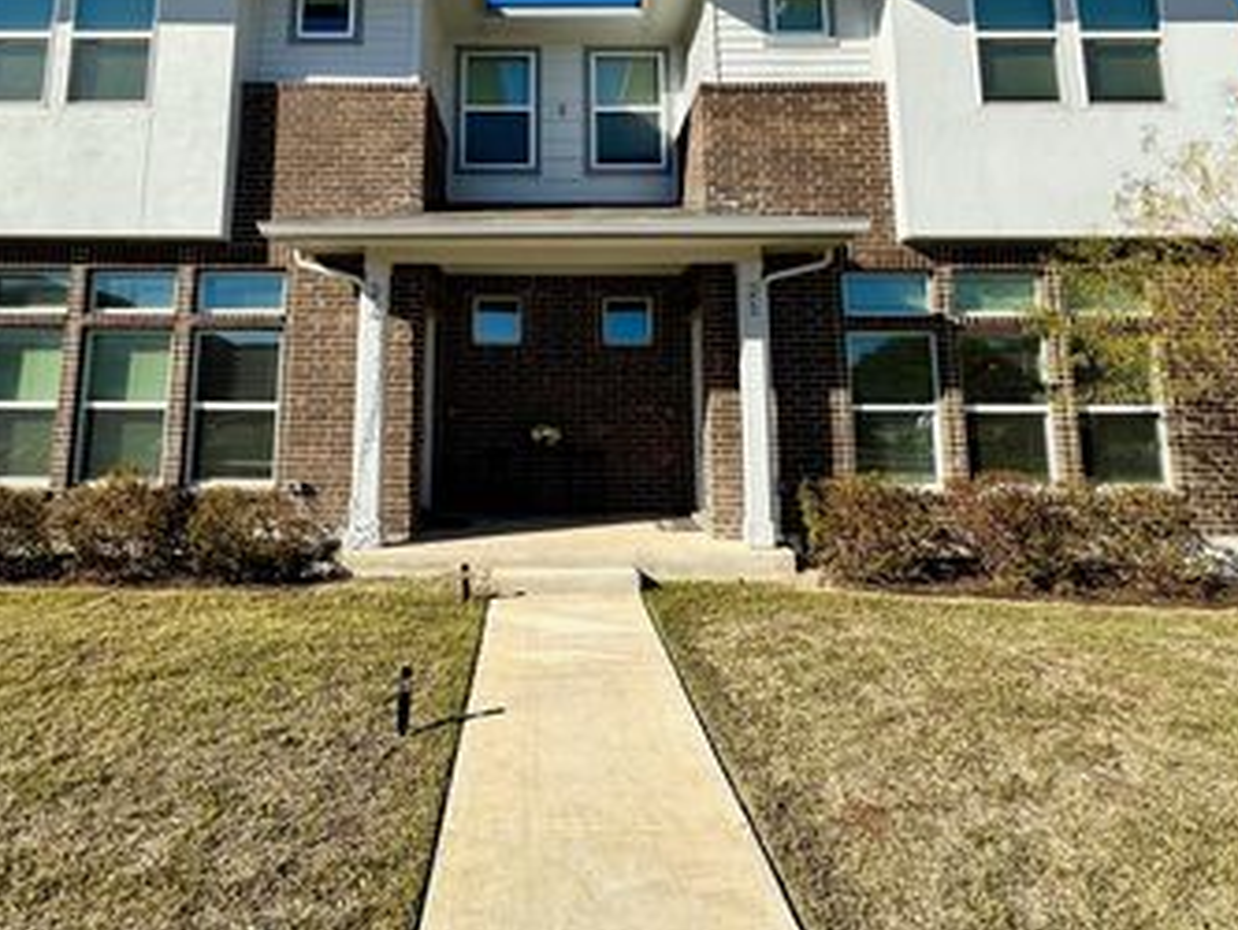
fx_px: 751
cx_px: 550
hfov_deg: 78.7
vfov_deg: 61.5
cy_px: 288
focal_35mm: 21
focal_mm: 2.22
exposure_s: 1/1511
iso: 40
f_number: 2.2
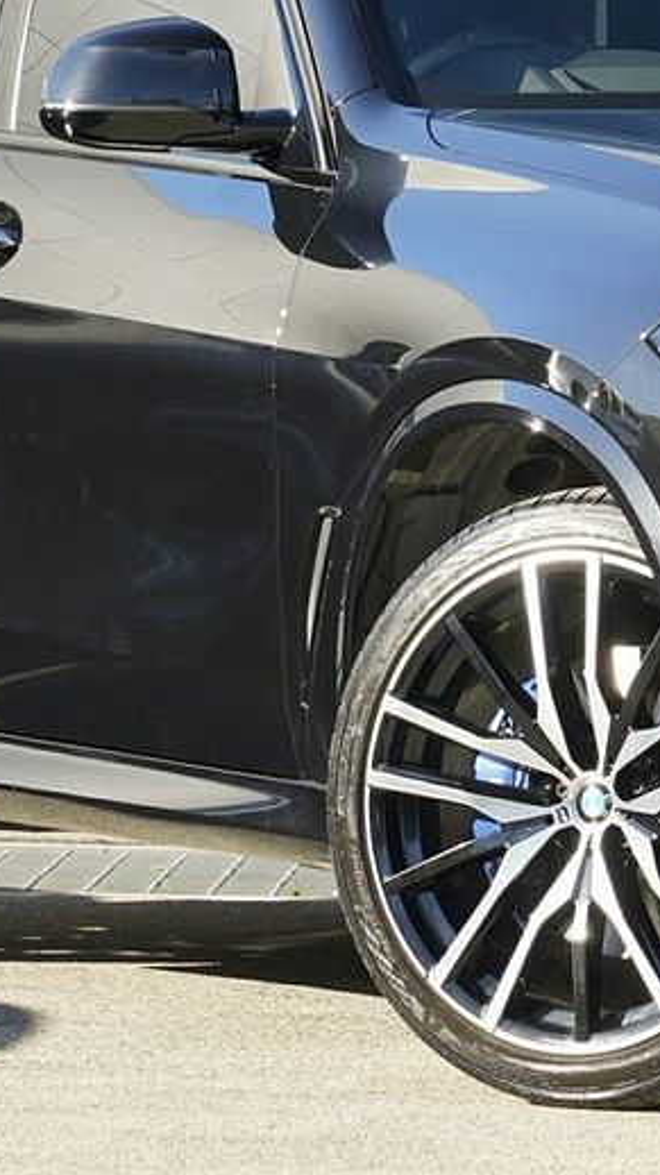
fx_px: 7941
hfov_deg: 4.7
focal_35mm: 255
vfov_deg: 8.5
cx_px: 748
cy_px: 343
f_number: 7.1
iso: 1000
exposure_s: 1/320
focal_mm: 105
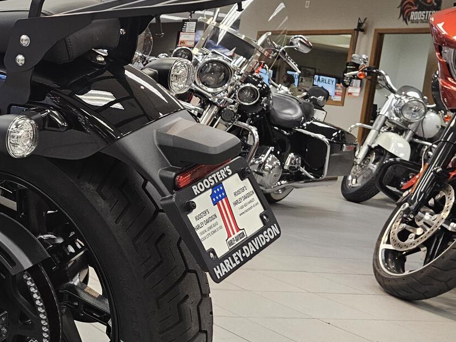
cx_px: -96
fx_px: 738
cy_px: 122
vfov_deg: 26.0
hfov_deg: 29.4
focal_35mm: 56
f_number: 1.7
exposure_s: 1/120
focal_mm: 6.3
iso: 250
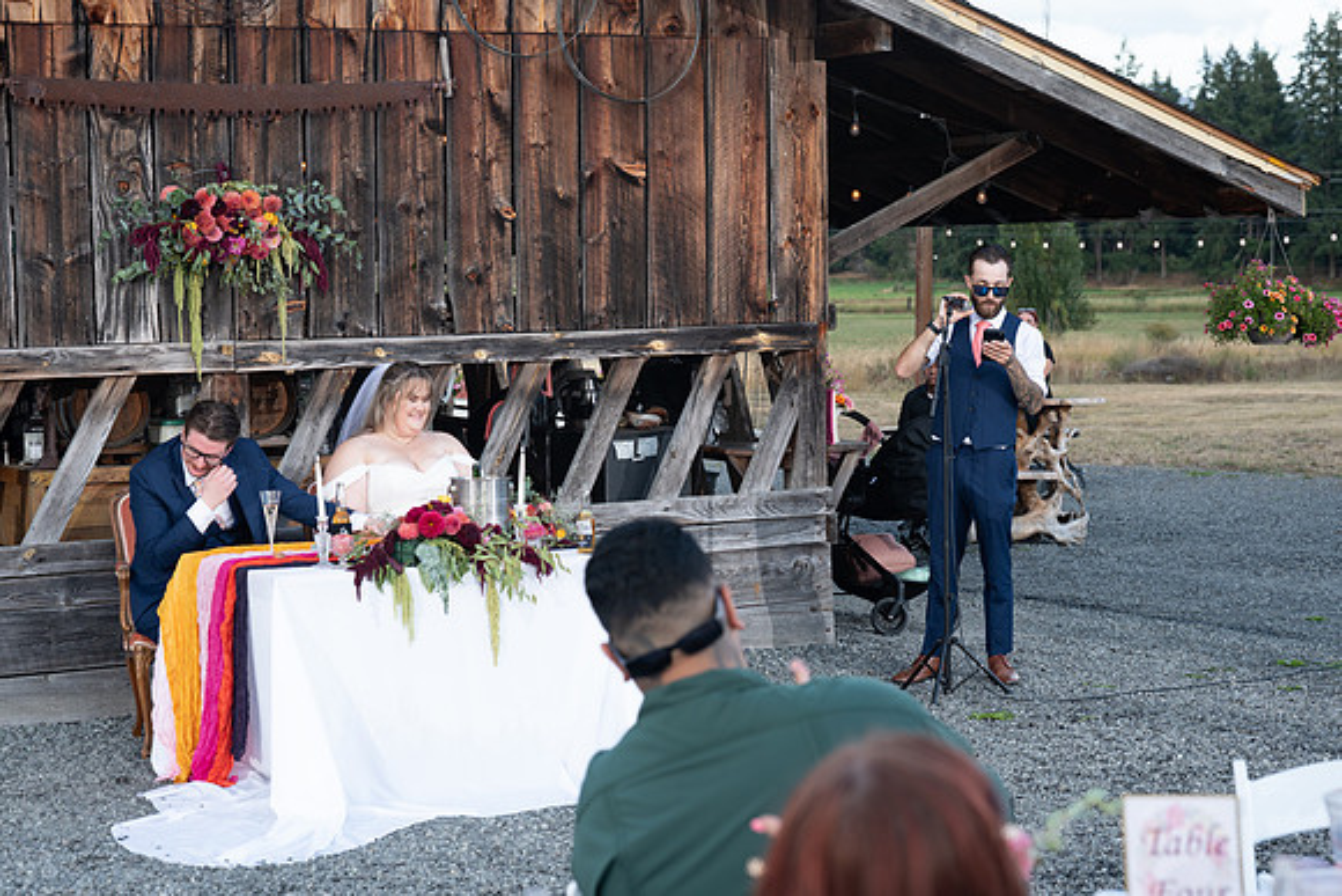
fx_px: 2685
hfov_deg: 28.1
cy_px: 448
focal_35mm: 72
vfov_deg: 18.9
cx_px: 671
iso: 320
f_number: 5.6
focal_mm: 72
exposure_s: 1/125
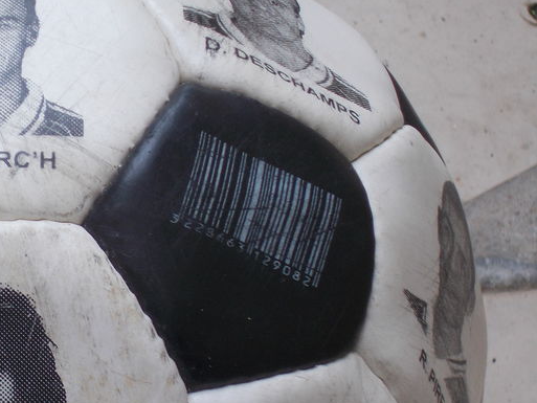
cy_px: 273
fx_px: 2995
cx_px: 15
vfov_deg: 7.7
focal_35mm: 193
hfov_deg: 10.2
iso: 80
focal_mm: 17.6
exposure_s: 1/100
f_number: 5.5
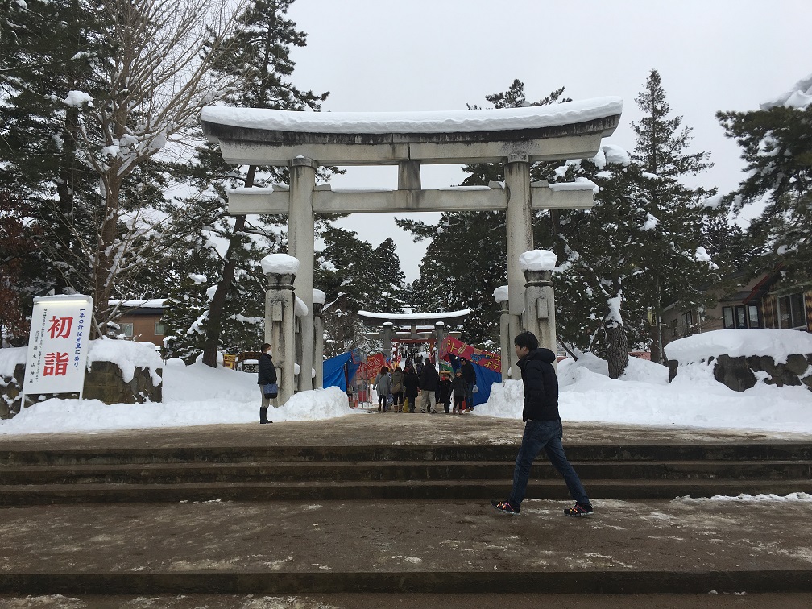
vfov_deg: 48.2
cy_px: 304
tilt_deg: +9.7
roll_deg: -0.6
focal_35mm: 29
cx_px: 406
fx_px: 680
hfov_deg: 61.7
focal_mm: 4.15
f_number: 2.2
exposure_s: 1/1040
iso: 25
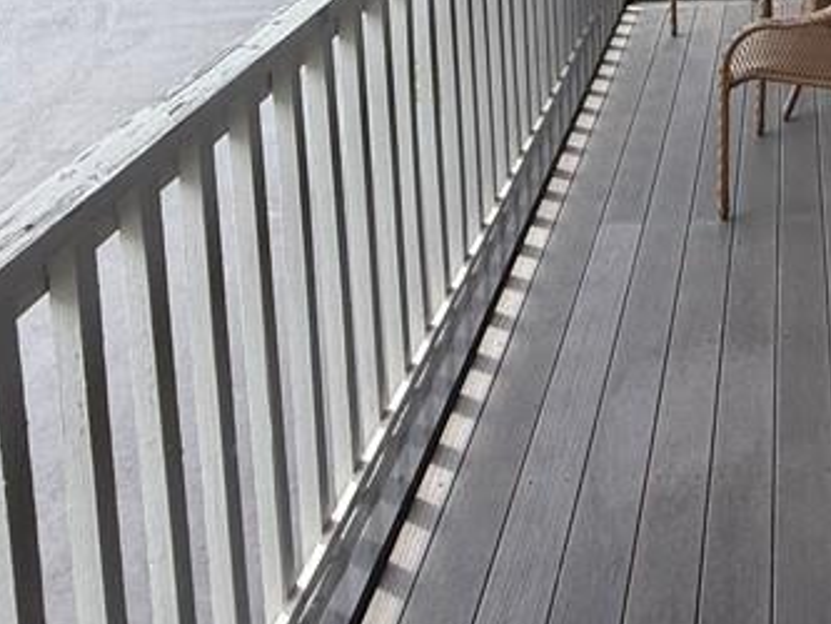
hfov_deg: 38.8
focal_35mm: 43
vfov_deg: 25.7
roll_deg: +1.8
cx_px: 831
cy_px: -295
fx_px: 1033
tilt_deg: -3.7
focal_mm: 2.22
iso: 50
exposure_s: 1/159
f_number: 2.2
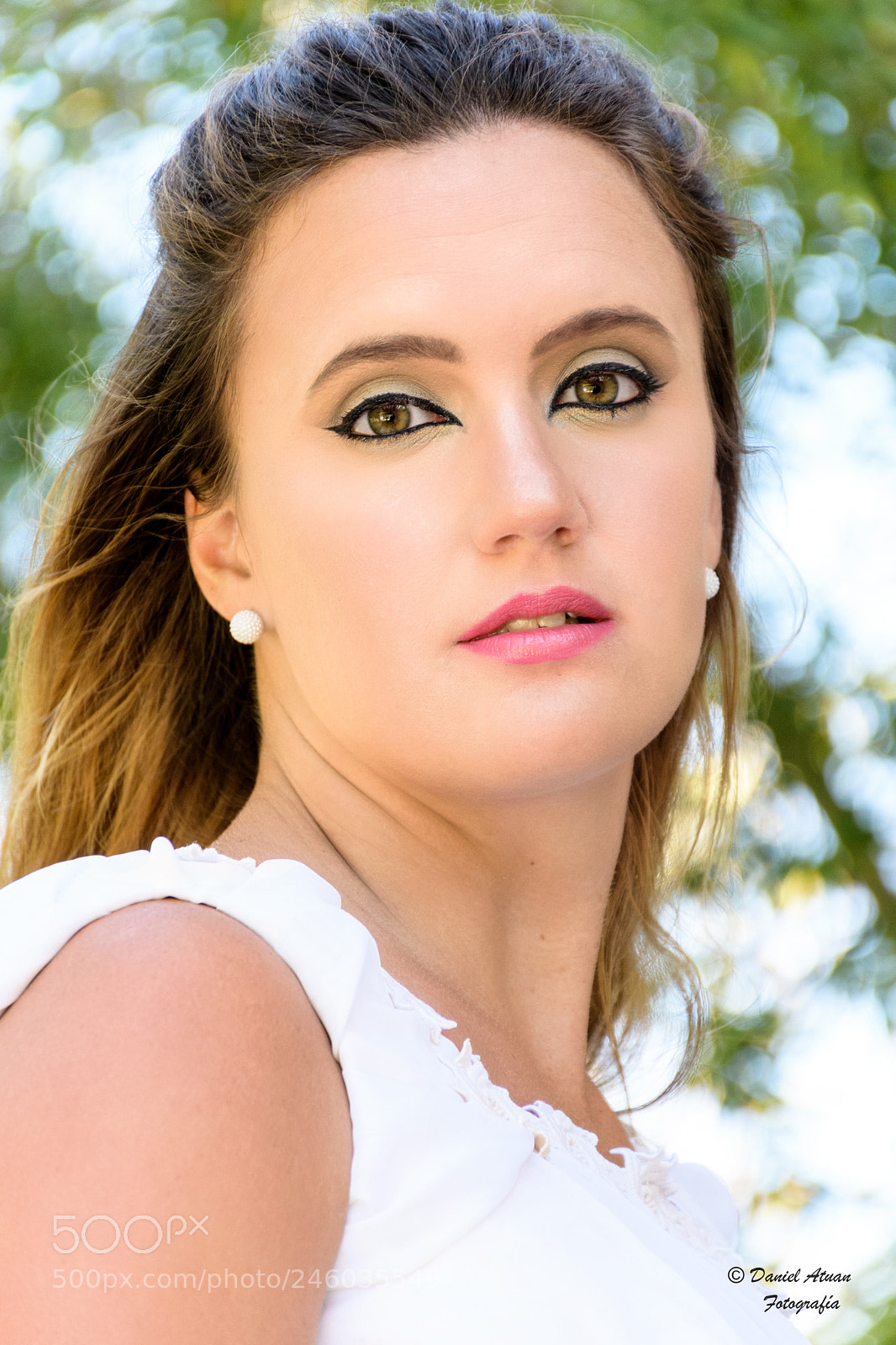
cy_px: 672
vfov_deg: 9.8
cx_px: 448
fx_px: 7843
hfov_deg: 6.5
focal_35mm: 210
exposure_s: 1/125
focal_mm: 140
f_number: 5.6
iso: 500
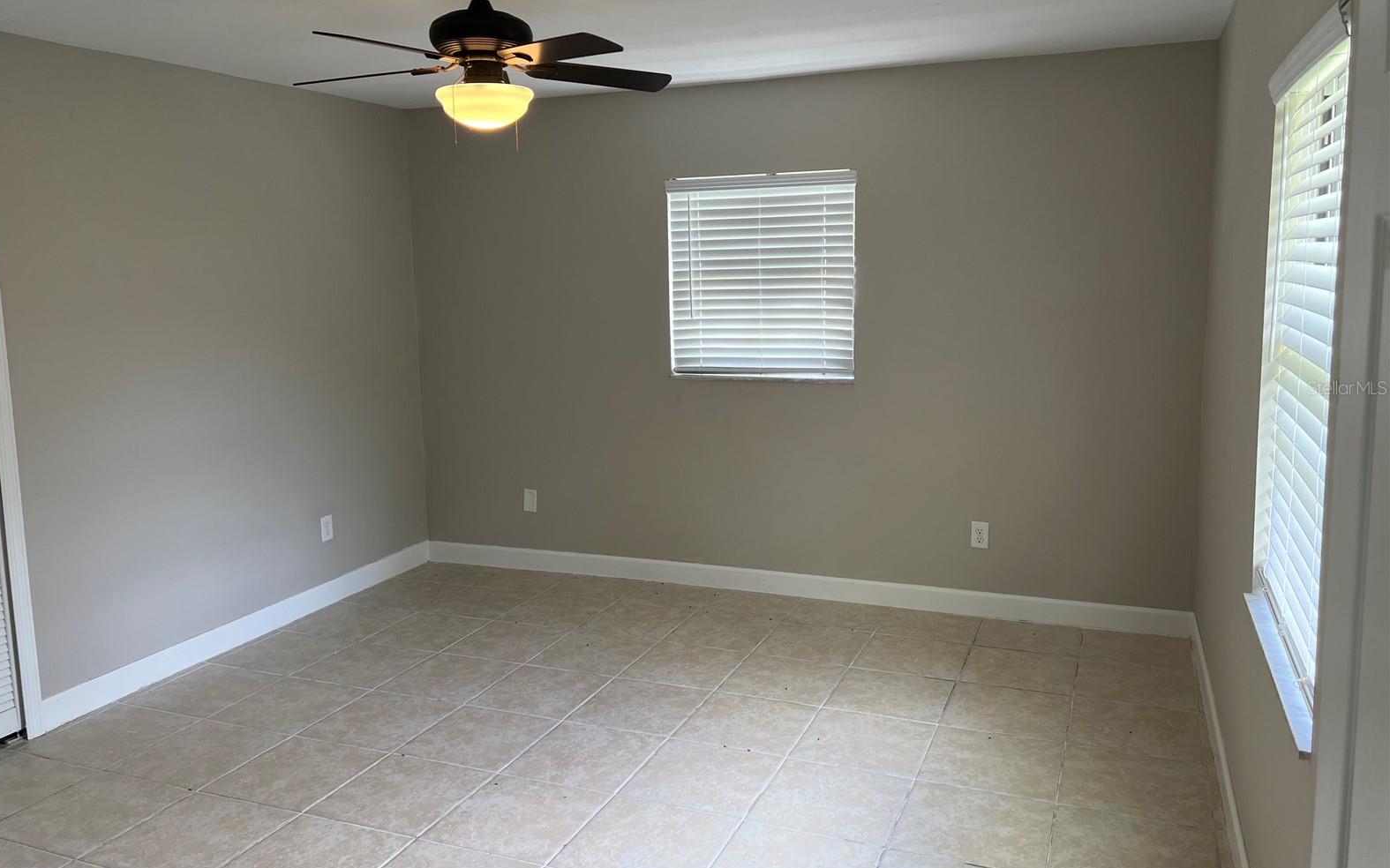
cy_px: 387
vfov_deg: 44.5
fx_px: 1061
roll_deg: +1.4
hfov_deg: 66.5
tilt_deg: -7.0
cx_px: 685
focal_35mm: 28
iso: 80
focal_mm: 5.7
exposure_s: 1/120
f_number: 1.5
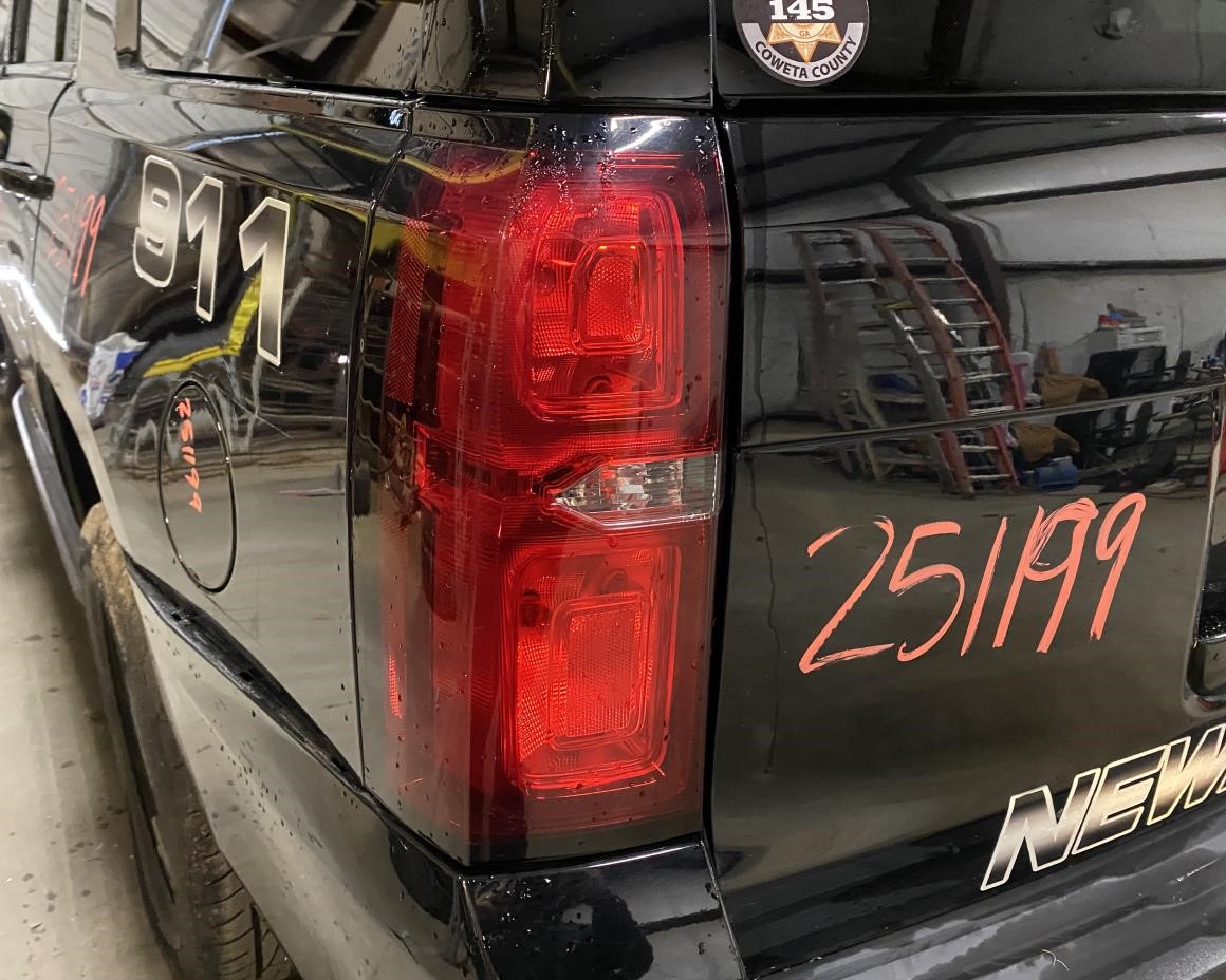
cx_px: 609
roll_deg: -1.1
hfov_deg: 62.2
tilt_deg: -22.4
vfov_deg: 51.5
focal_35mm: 28
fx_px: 1016
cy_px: 491
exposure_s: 1/30
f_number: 1.8
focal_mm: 4.25
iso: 800
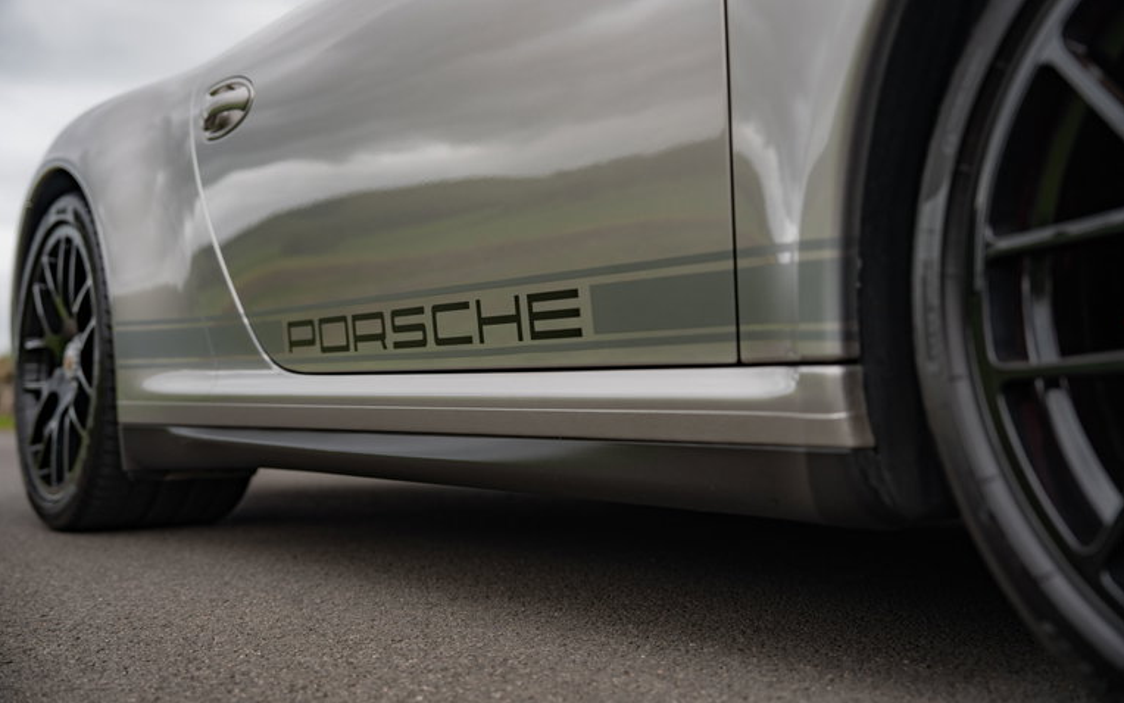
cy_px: 328
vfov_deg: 29.2
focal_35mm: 44
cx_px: 563
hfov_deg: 45.3
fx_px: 1348
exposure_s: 1/250
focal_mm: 43
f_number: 2.8
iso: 100
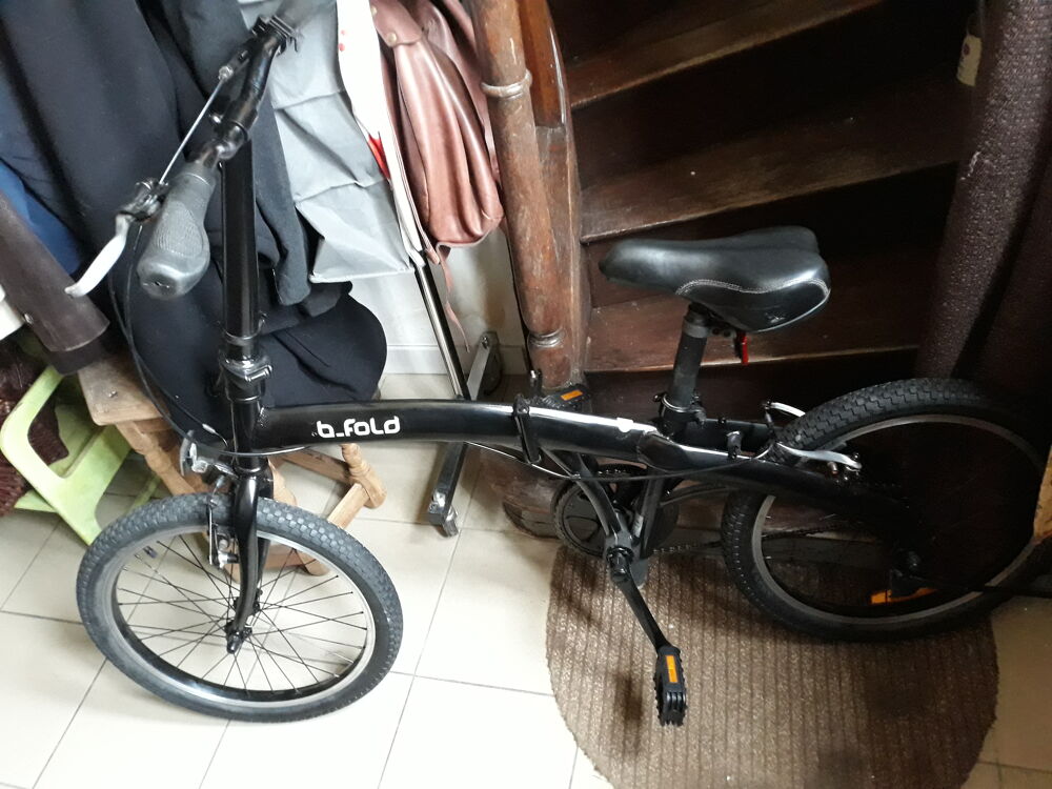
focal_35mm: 27
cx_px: 526
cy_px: 394
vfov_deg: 51.4
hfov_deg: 65.3
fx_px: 821
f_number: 1.7
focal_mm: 3.71
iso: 640
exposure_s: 1/20
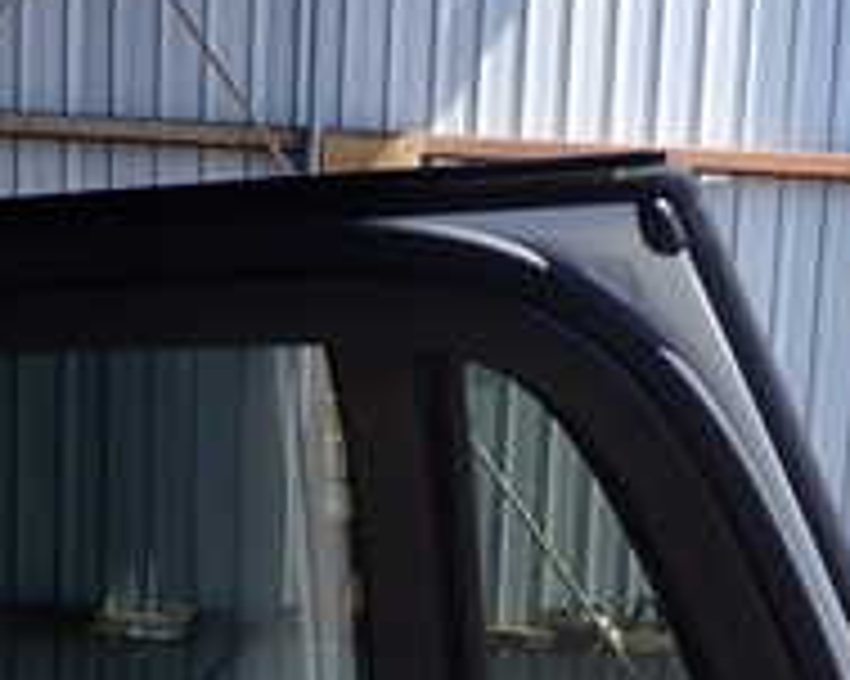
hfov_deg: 20.6
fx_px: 2338
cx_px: 396
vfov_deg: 15.4
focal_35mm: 93
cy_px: 986
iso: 100
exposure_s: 1/400
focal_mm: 5.4
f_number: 3.2
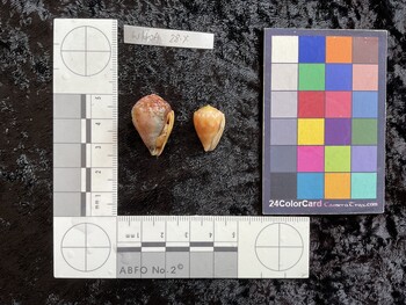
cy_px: 152
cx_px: 203
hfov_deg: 61.6
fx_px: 340
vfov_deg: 48.3
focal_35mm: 29
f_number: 1.8
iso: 50
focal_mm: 3
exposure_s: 1/120
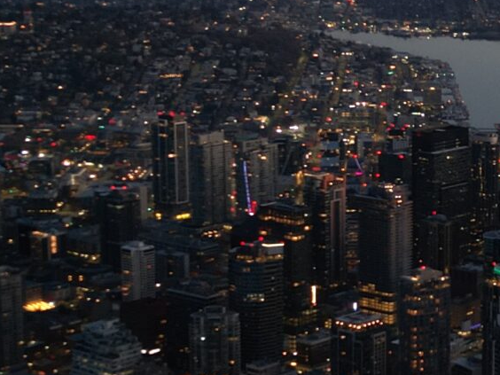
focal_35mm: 109
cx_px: 495
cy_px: 186
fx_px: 1574
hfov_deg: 17.6
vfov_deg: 13.6
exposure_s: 1/15
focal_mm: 6.72
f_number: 1.7
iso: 280
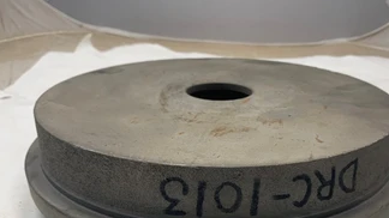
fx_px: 361
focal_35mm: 35
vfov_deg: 32.9
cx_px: 226
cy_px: 169
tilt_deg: -24.6
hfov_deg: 56.4
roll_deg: -3.2
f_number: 1.8
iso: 64
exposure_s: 1/121
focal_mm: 4.25
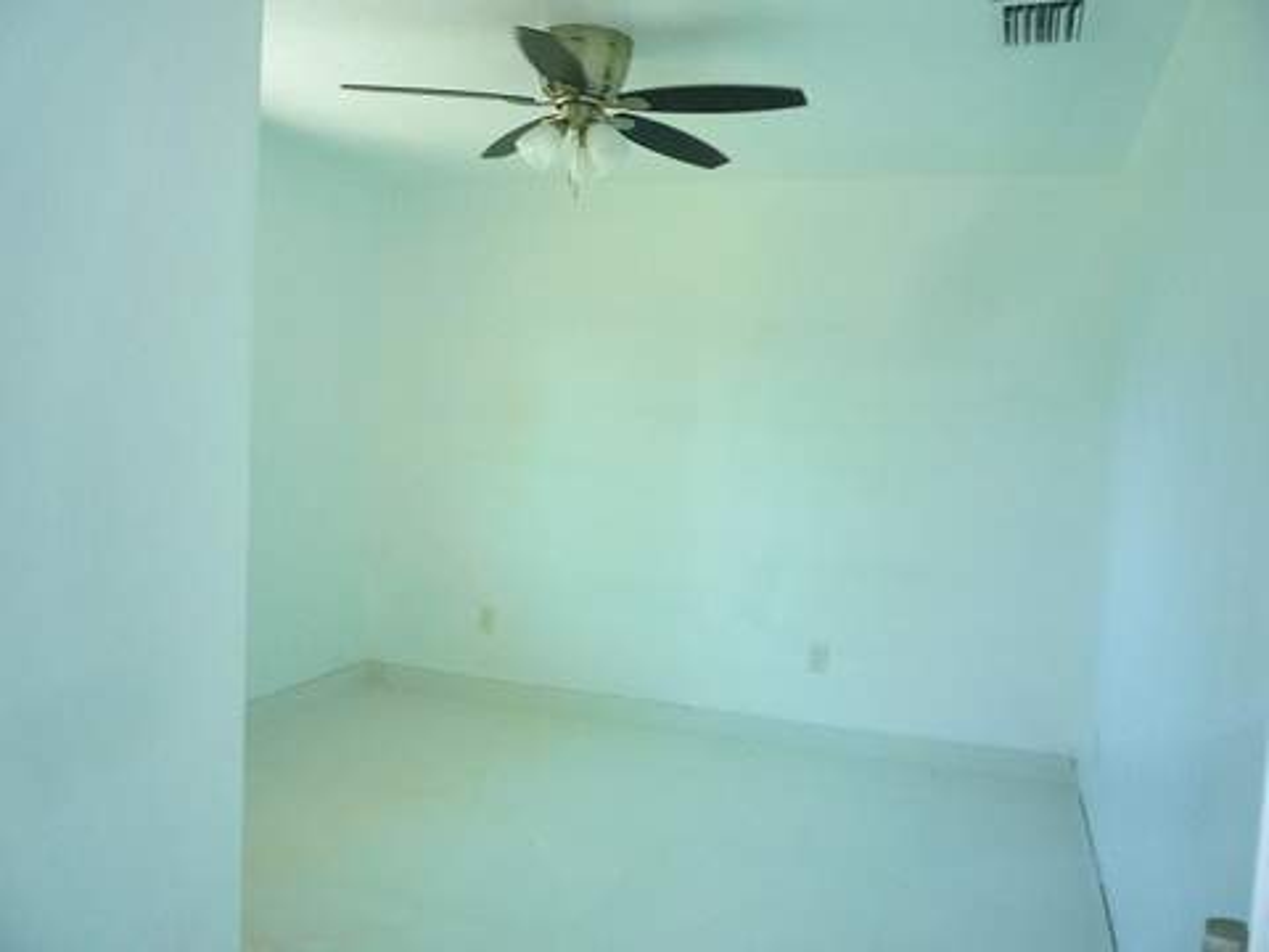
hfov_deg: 60.0
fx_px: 1100
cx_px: 634
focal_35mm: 30
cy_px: 476
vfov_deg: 46.8
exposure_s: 1/30
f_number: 3.3
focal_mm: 5.2
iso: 100
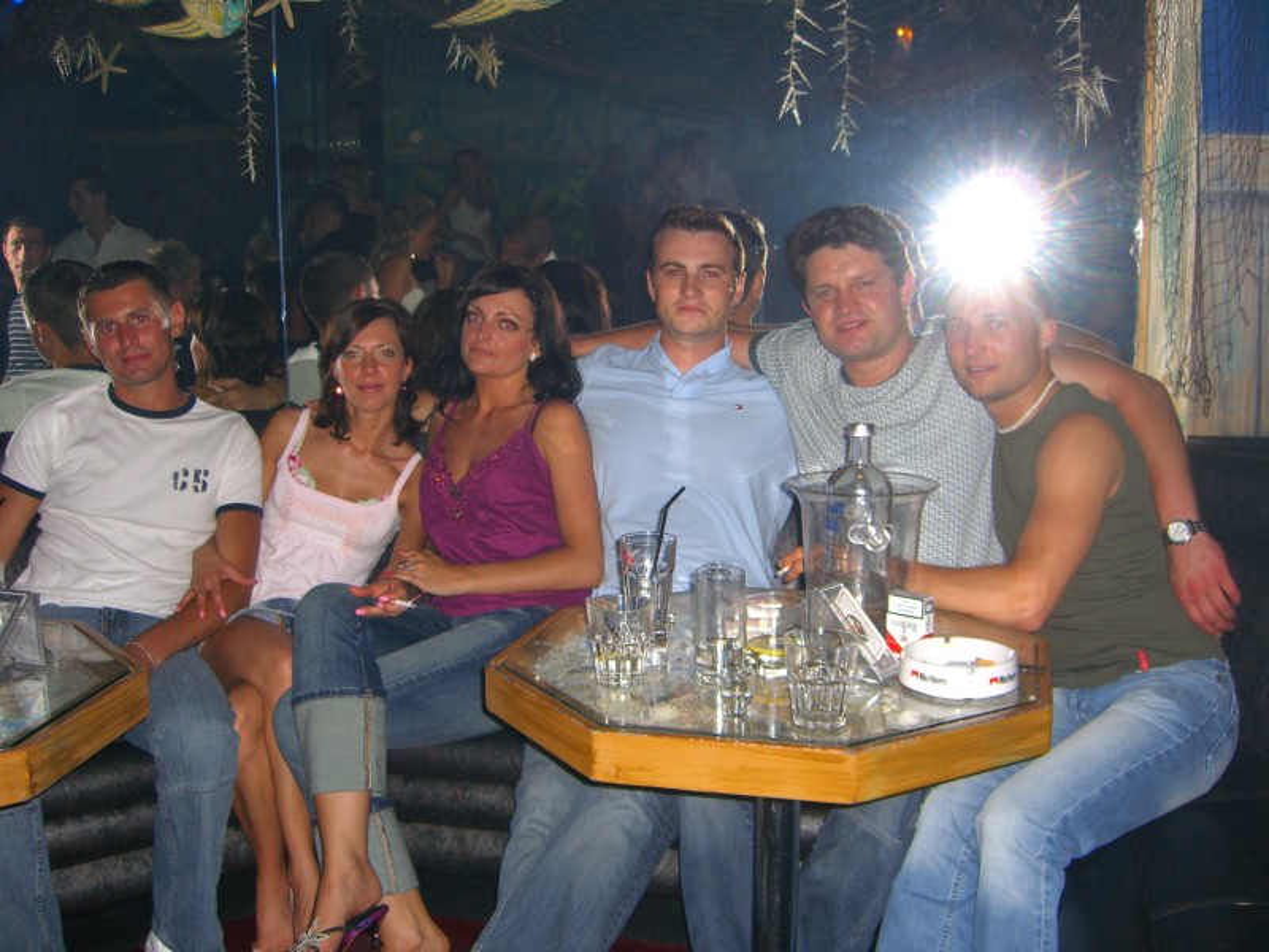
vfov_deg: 37.7
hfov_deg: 49.0
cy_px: 476
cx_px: 634
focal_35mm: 38
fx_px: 1393
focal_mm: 7.9
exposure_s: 1/60
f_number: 2.8
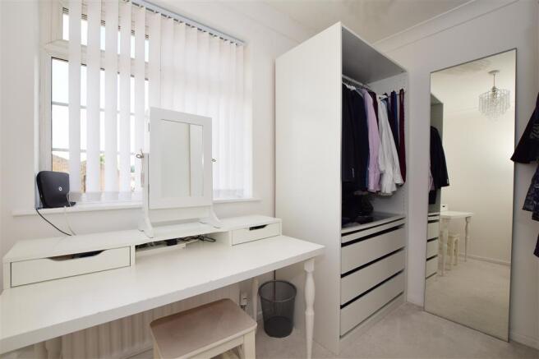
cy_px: 180
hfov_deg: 100.4
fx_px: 225
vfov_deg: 77.3
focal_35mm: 15
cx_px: 270
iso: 400
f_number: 10
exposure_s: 1/60
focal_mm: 10
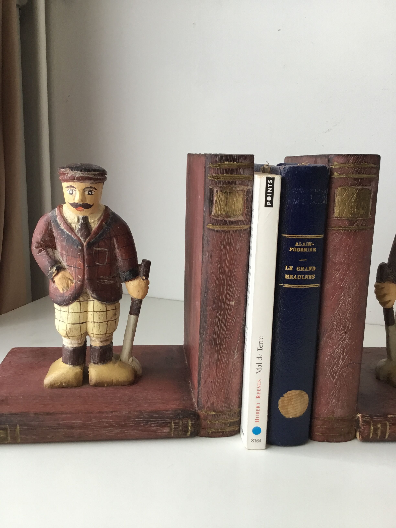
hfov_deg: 45.4
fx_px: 473
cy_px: 264
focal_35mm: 31
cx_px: 198
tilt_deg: -10.6
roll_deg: +0.4
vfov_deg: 58.4
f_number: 2.4
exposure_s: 1/33
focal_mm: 3.3
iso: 32
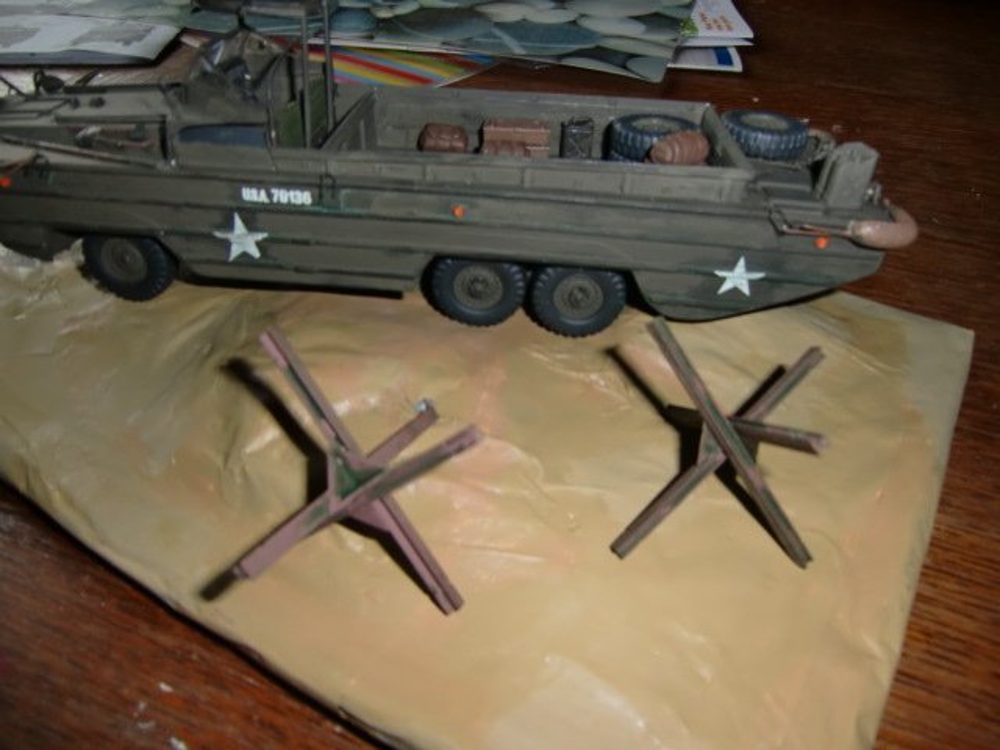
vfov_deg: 56.8
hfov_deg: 71.6
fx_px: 693
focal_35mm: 24
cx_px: 500
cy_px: 375
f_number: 3.2
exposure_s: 1/50
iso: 64
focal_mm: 4.3
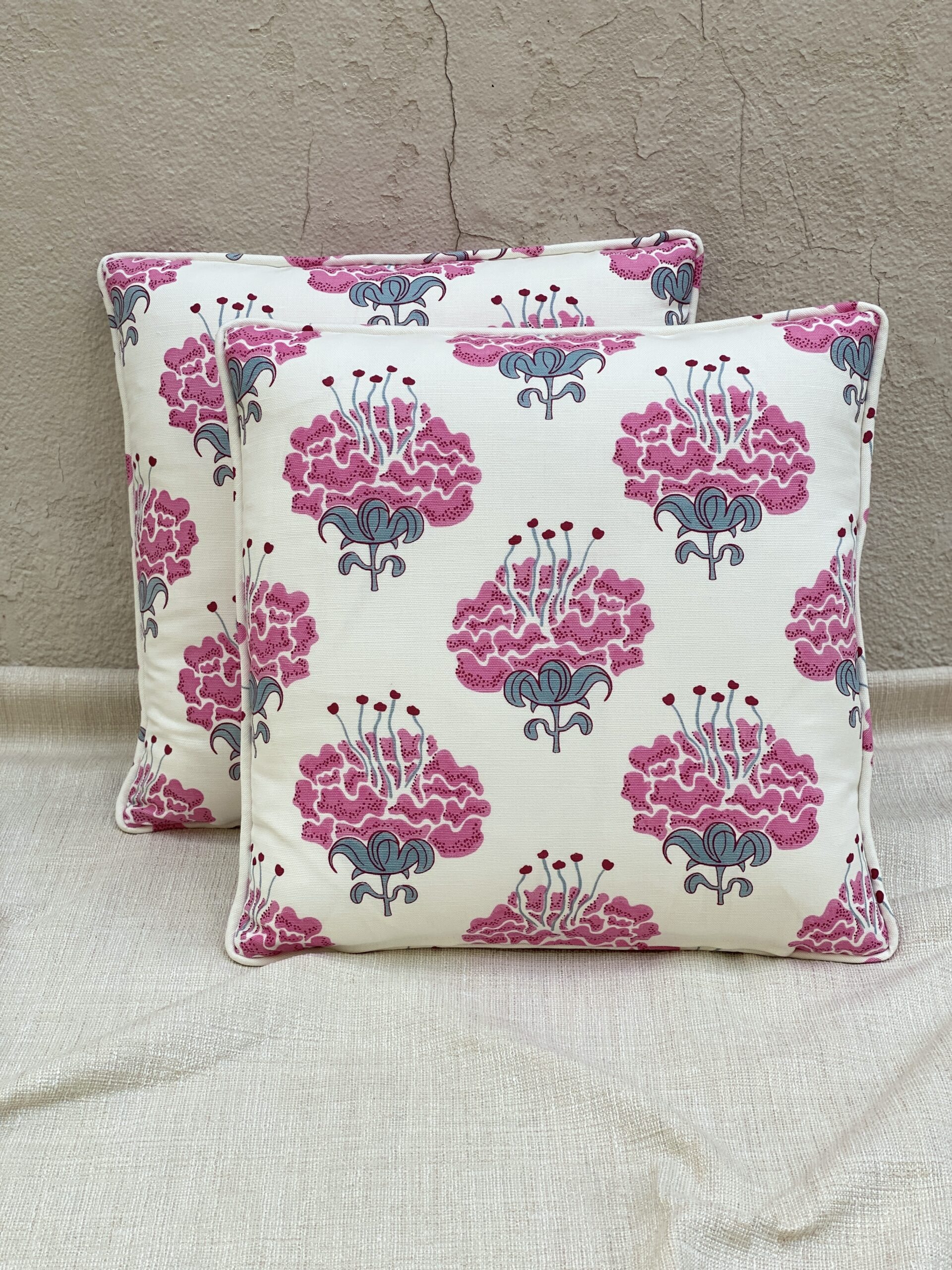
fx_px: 1907
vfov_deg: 36.8
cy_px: 635
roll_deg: +1.8
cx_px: 476
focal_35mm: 52
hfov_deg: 28.0
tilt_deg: -22.7
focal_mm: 6
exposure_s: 1/122
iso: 25
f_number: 2
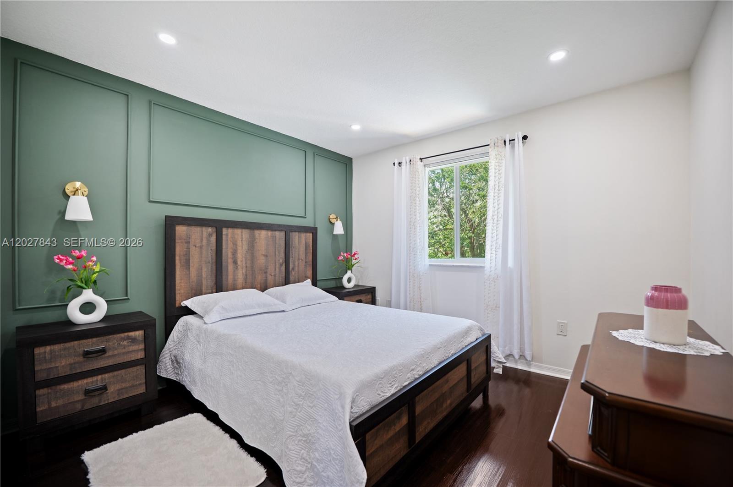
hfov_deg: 104.3
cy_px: 244
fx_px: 285
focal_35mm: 14
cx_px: 366
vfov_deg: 81.1
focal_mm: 14
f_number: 2.8
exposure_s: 1/25
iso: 200
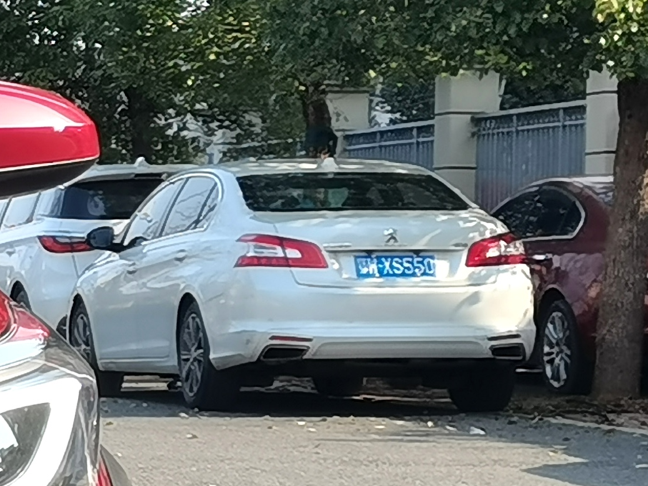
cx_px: -778
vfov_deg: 7.8
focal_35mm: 191
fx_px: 3576
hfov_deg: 9.5
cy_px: 309
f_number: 1.8
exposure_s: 1/338
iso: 50
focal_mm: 5.58
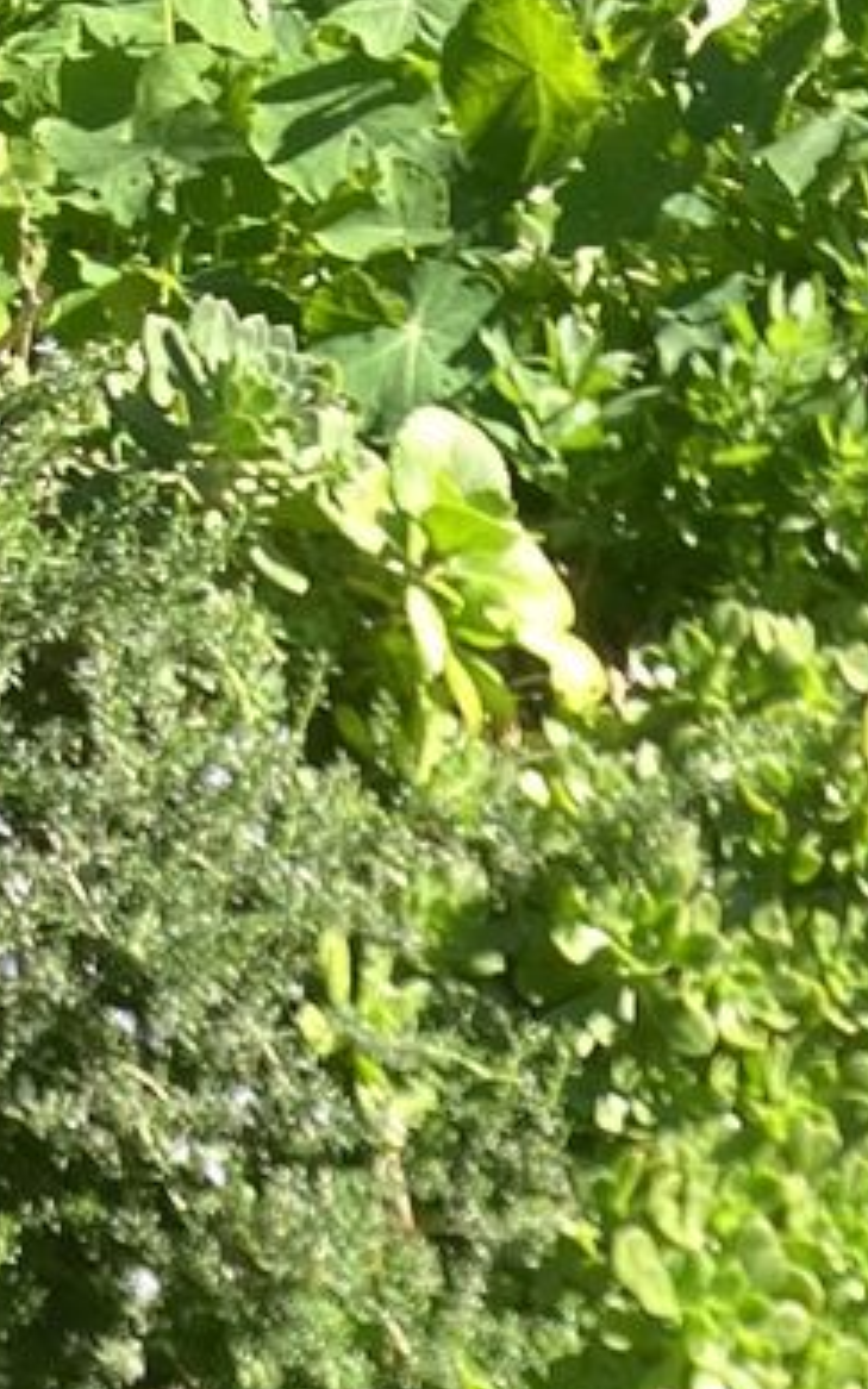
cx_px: 1289
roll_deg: -8.3
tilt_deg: -24.5
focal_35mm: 122
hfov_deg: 10.4
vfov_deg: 15.2
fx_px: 4619
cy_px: 2357
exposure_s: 1/136
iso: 25
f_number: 1.8
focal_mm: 3.99
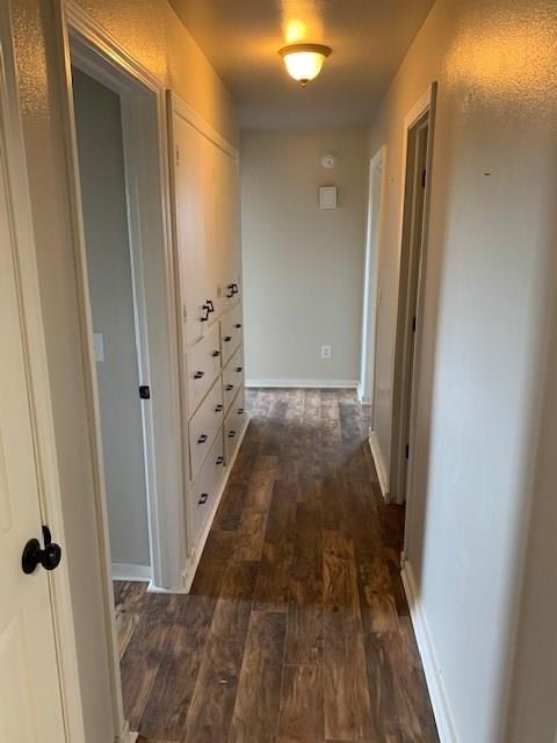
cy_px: 372
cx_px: 278
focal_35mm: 26
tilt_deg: -12.9
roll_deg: +0.7
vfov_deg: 67.3
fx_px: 558
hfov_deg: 53.1
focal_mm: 4.25
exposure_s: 1/40
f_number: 1.8
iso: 250
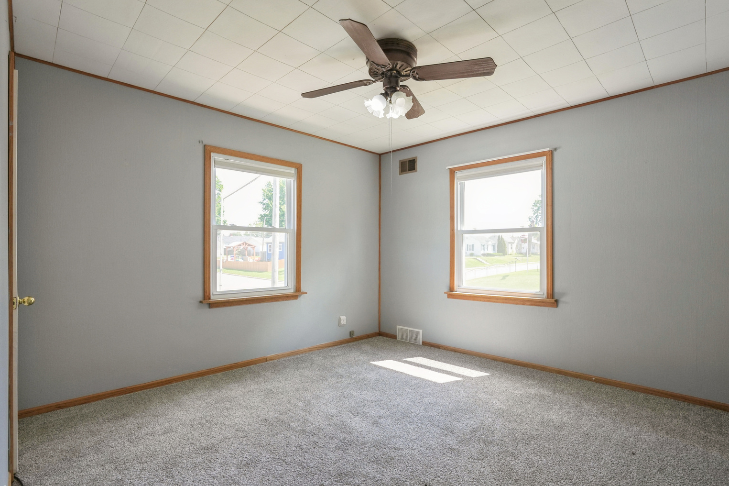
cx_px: 387
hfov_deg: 93.2
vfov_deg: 70.4
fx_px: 344
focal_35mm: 17
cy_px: 257
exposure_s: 1/100
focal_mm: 16
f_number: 8
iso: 400
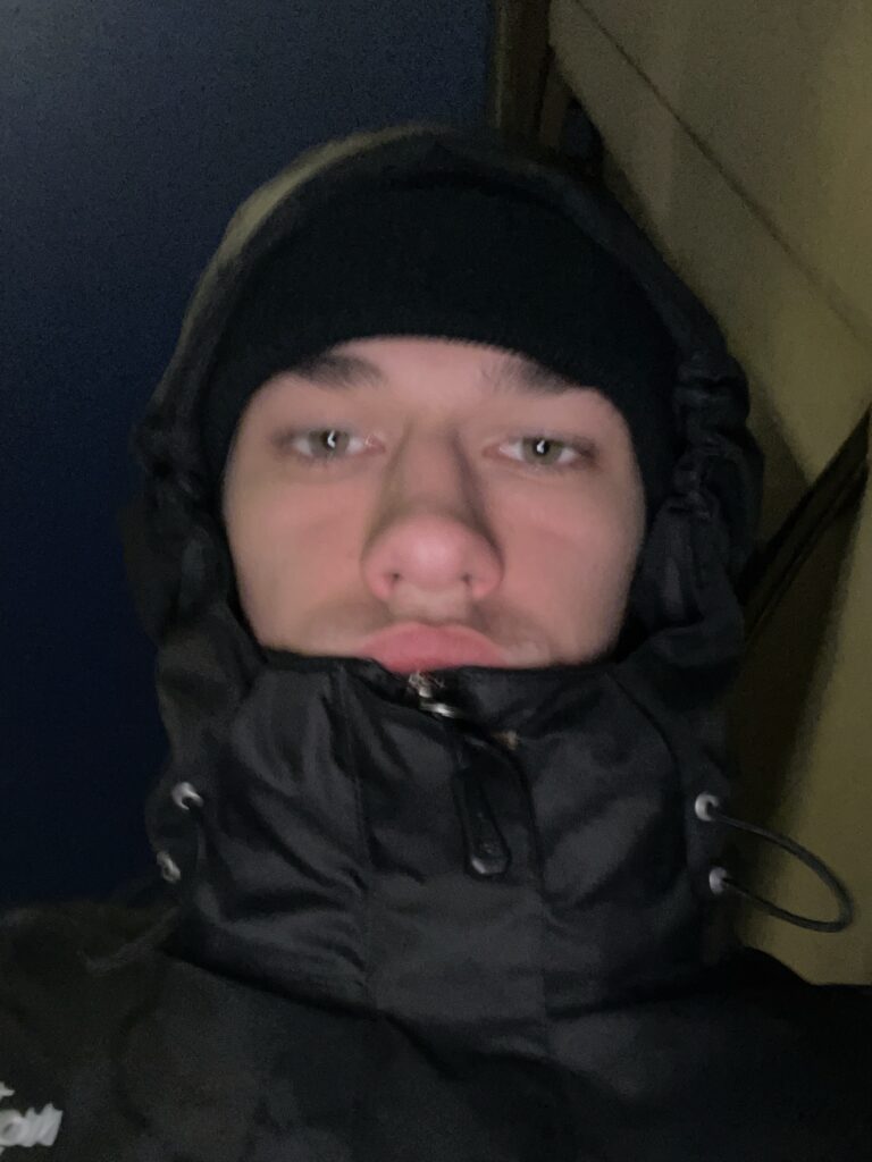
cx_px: 436
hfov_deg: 46.8
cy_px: 581
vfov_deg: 60.0
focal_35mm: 30
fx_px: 1008
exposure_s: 1/18
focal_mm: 2.71
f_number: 2.2
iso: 400
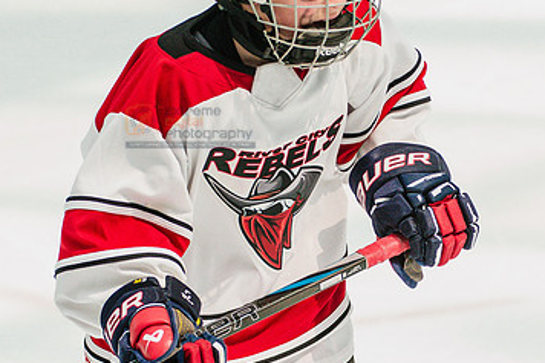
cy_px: 265
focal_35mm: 397
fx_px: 6007
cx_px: 519
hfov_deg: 5.2
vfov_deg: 3.5
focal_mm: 140
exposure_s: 1/2500
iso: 1600
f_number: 4
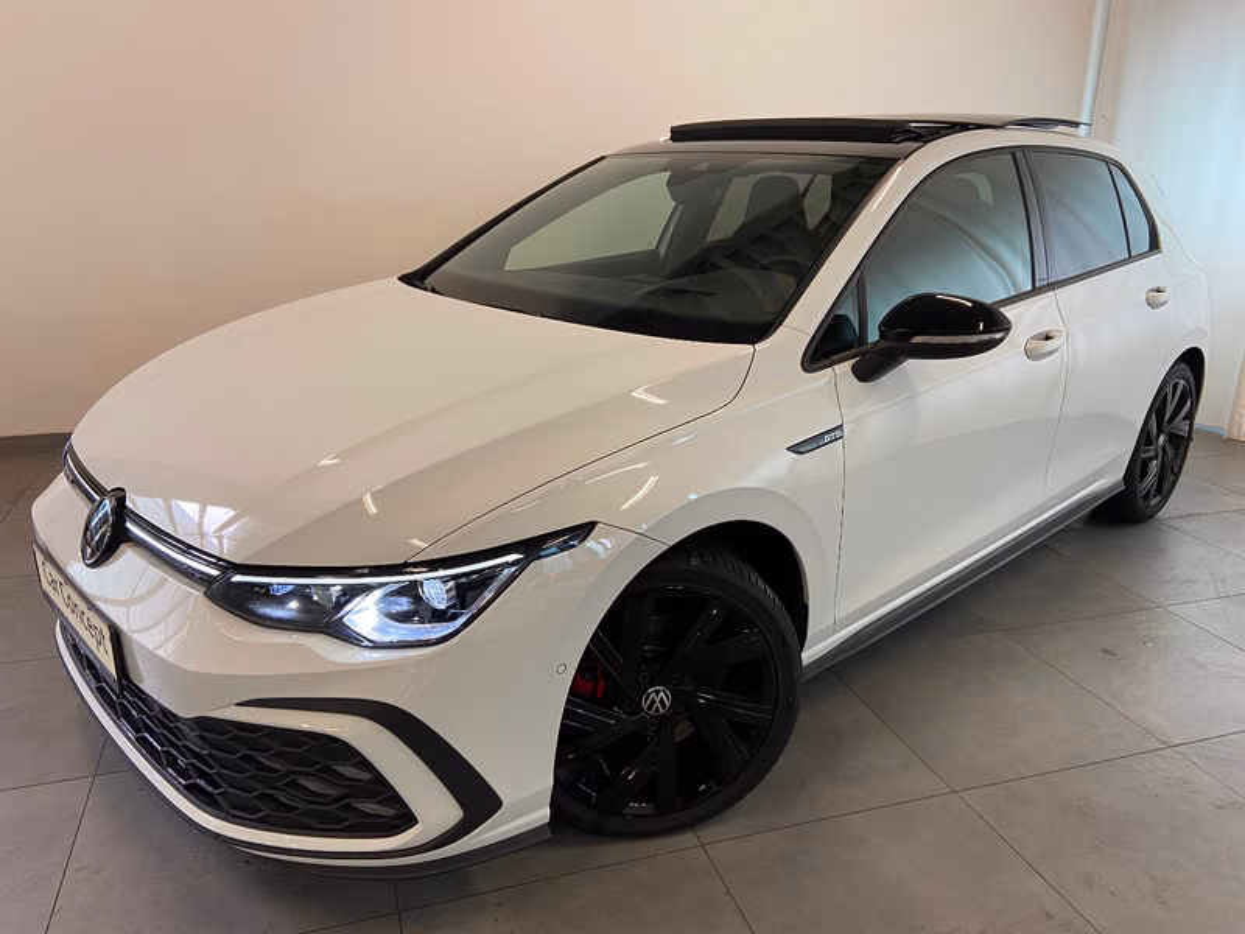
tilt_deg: -18.5
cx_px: 622
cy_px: 467
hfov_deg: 67.3
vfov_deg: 53.1
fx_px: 935
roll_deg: -0.1
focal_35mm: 26
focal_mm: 4.25
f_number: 1.8
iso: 64
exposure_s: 1/50
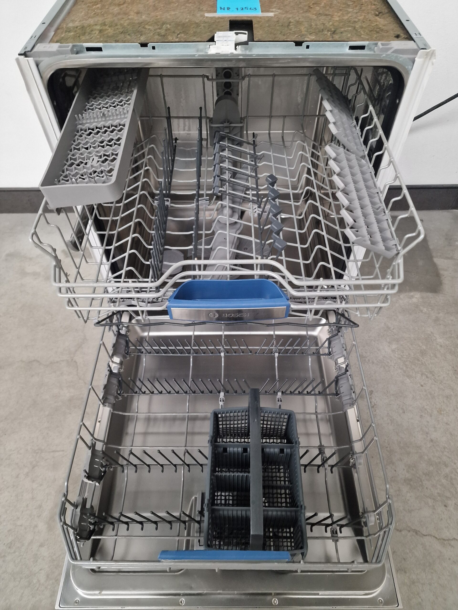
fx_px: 406
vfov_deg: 73.9
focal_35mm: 23
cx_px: 229
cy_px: 305
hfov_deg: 58.9
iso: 500
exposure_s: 1/40
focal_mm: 6.4
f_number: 1.8
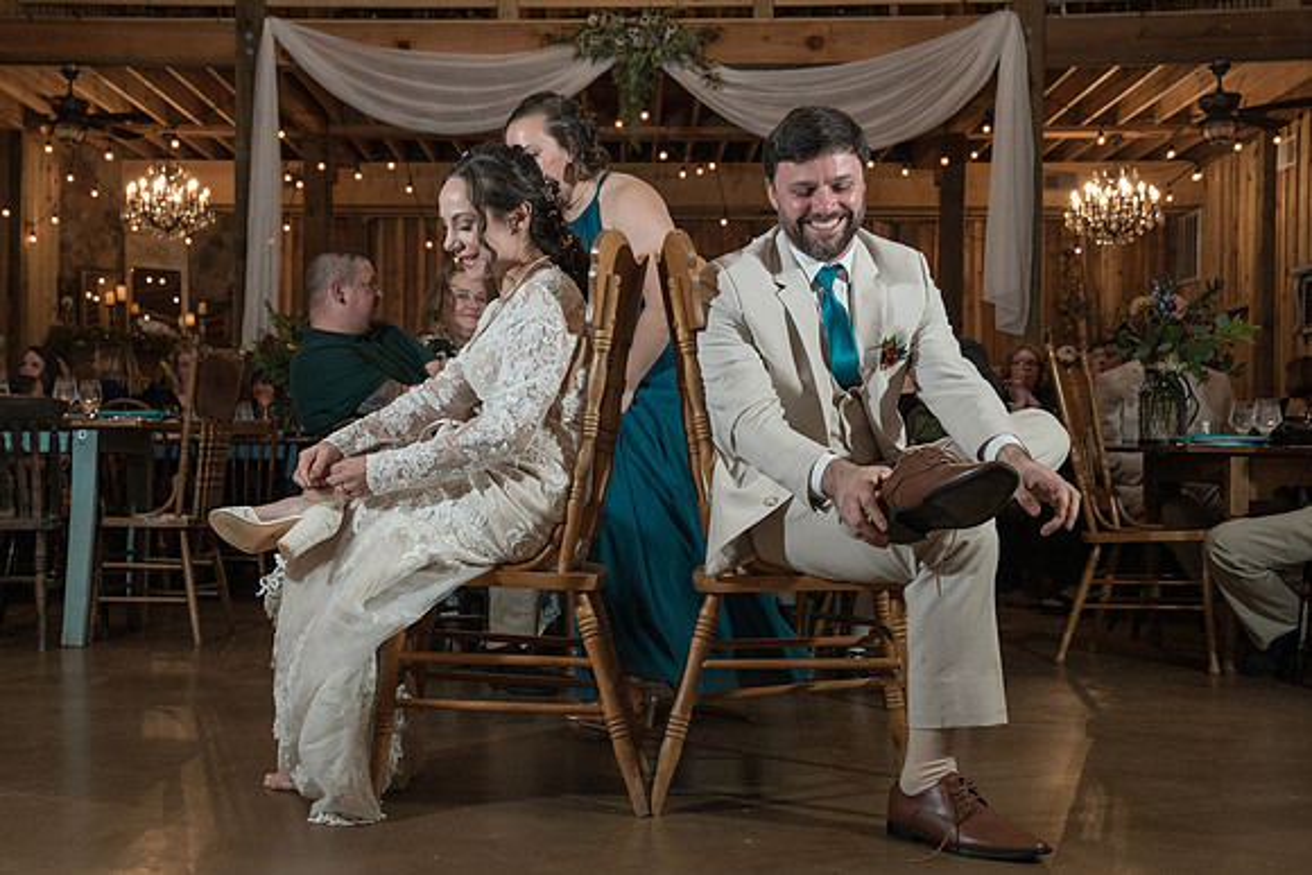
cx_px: 568
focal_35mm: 44
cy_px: 439
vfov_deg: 30.2
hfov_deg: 44.0
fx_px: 1620
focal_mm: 39
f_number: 5.6
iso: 2000
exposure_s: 1/200
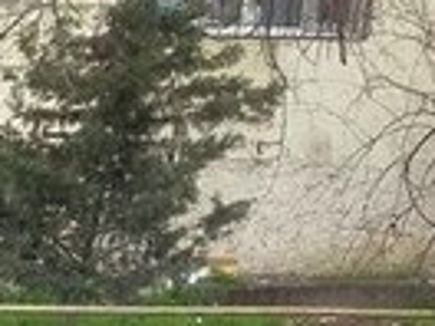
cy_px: 775
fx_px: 1948
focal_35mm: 155
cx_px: -577
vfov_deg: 8.7
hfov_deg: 11.0
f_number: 2.2
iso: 50
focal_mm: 3.3
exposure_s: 1/263
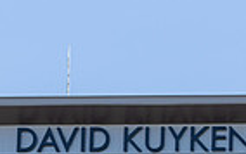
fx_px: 2348
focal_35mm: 350
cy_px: 177
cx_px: 186
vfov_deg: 3.8
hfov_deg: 6.0
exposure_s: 1/800
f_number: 2.8
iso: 100
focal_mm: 74
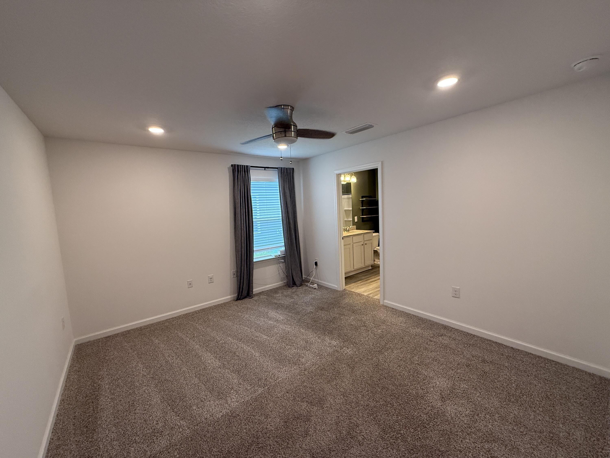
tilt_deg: -4.7
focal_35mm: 14
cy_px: 229
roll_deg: +2.2
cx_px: 305
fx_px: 247
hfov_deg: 102.1
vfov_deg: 85.7
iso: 250
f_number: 2.2
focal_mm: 2.22
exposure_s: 1/120
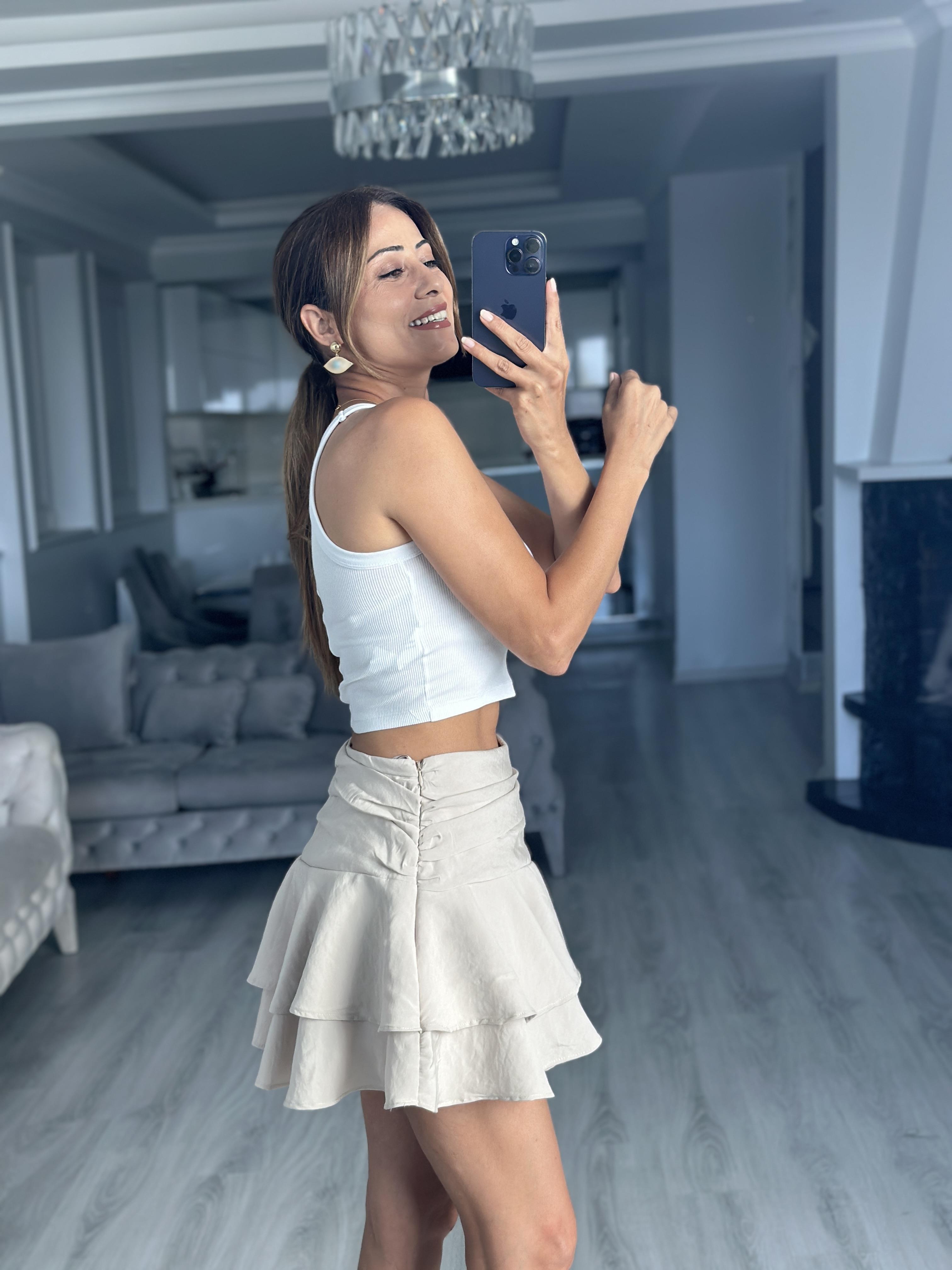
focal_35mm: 48
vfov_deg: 39.7
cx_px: 476
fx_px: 1760
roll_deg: +2.4
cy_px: 635
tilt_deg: -16.1
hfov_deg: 30.3
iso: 100
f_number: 1.78
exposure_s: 1/171
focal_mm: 6.86
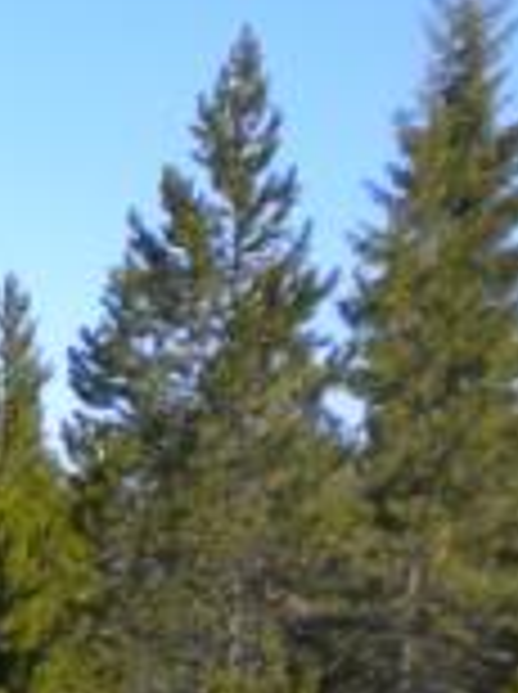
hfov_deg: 7.9
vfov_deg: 10.4
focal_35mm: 182
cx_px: -383
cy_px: 1116
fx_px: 3641
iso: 80
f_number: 4.6
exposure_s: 1/483
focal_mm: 6.3
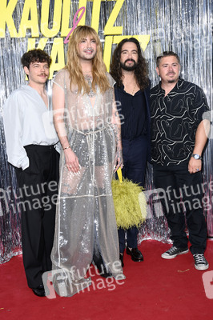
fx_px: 427
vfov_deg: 41.1
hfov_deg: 28.0
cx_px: 106
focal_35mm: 48
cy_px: 160
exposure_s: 1/250
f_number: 5.6
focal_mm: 48
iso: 400
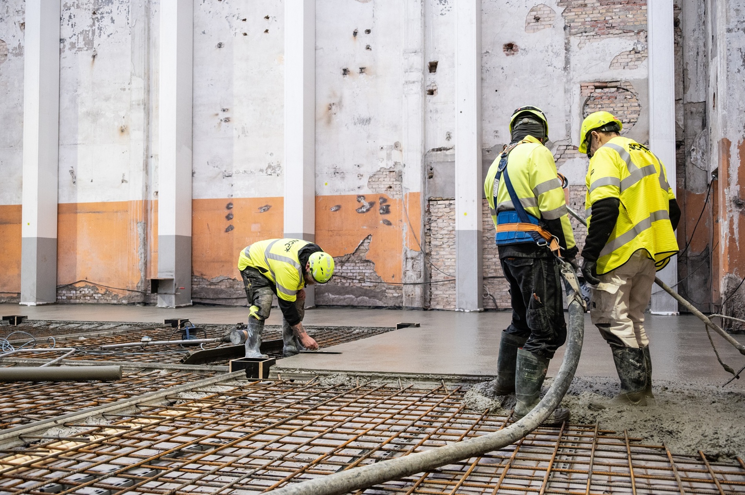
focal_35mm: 38
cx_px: 372
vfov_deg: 35.0
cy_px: 248
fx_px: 786
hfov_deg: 50.7
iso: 2500
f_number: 5
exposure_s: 1/125
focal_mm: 38
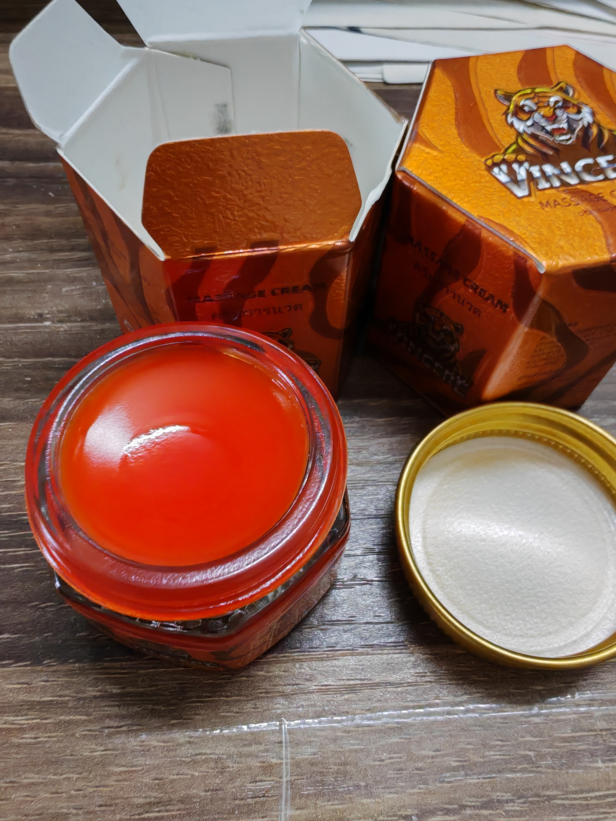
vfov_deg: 63.4
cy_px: 417
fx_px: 664
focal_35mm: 28
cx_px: 317
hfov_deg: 49.7
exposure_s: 1/20
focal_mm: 1.96
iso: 250
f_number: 2.2
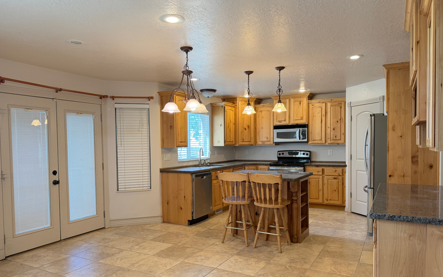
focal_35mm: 26
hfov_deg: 70.4
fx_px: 314
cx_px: 219
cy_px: 155
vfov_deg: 47.5
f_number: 1.78
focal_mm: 6.76
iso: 400
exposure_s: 1/120
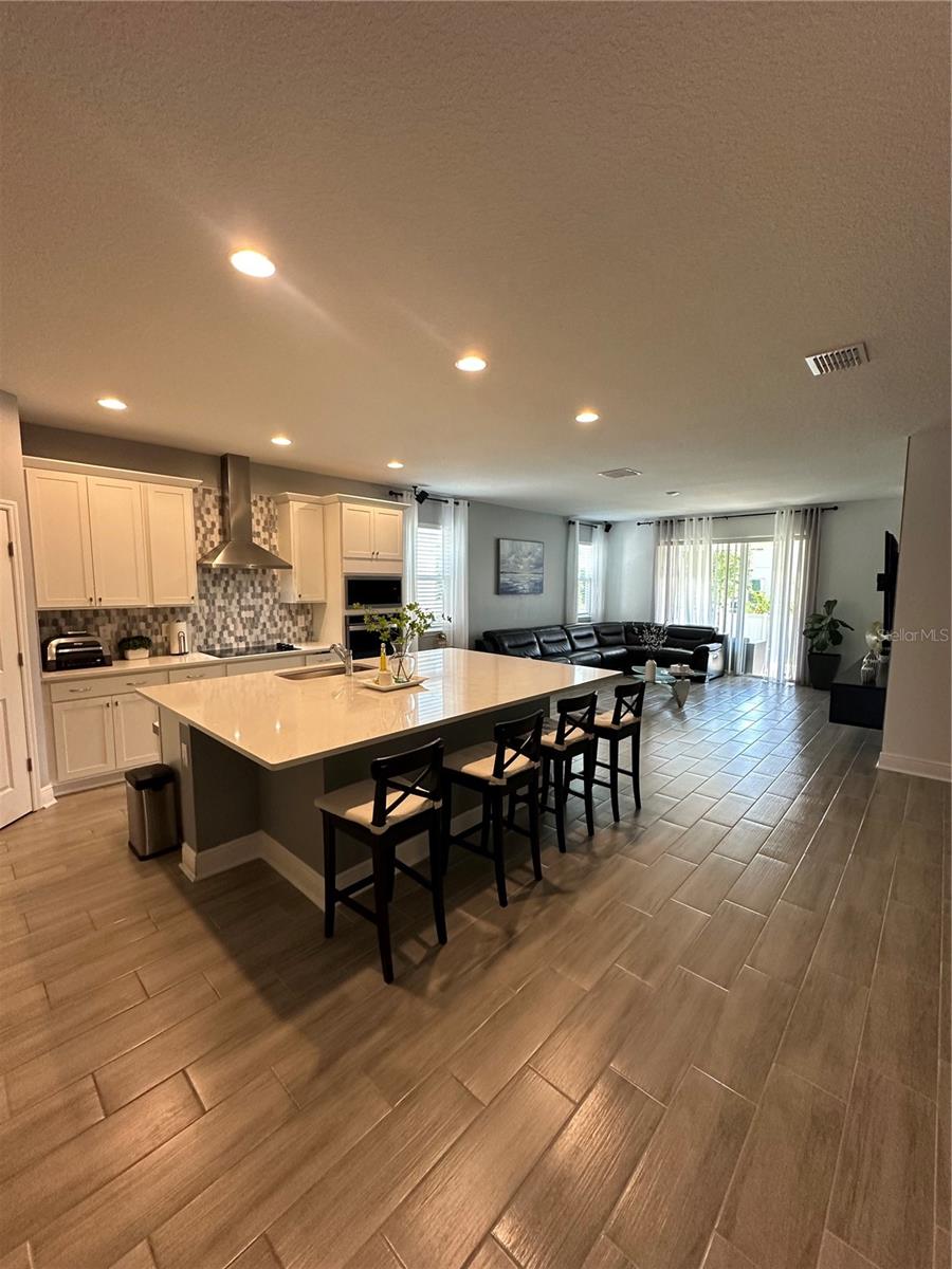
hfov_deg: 85.7
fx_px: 513
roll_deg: -1.9
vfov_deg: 102.1
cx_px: 476
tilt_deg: -8.0
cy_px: 634
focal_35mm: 14
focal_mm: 2.22
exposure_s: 1/120
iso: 320
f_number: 2.2
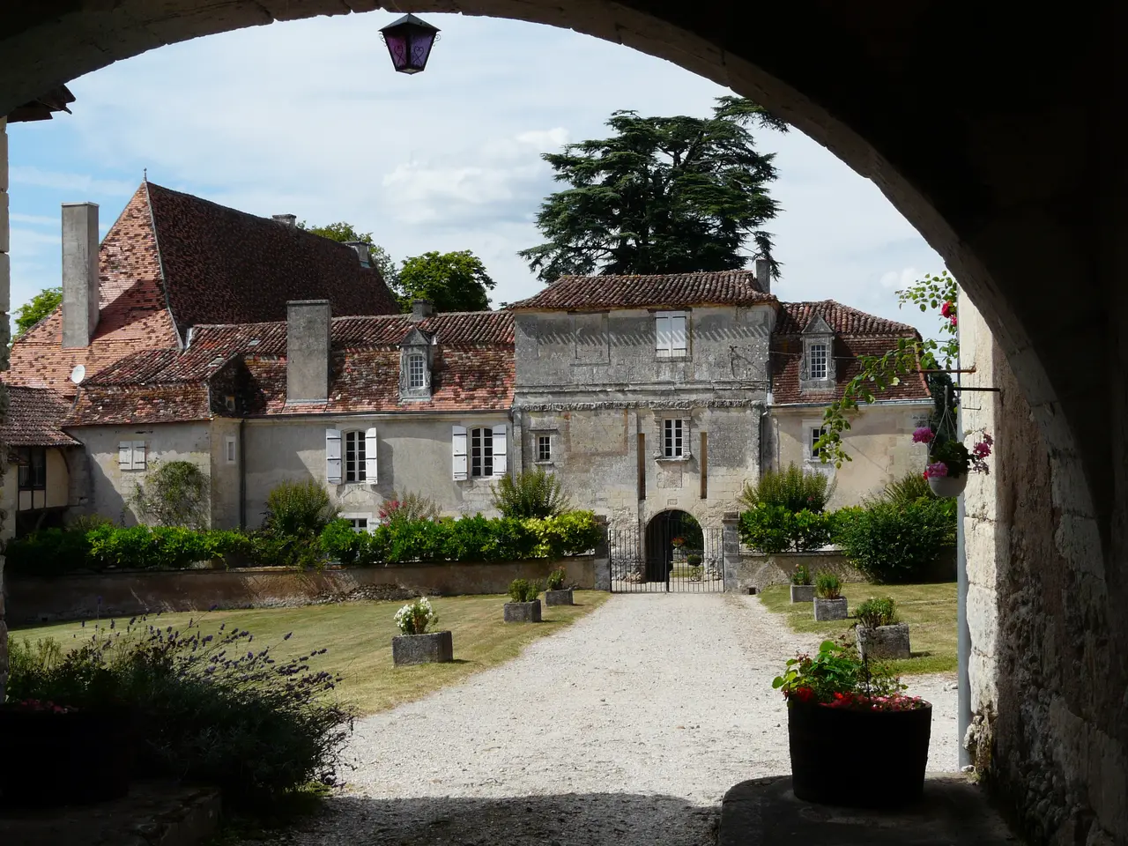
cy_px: 423
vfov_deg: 27.5
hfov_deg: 36.2
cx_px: 564
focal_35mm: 53
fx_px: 1727
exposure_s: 1/500
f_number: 6.3
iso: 100
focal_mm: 8.8
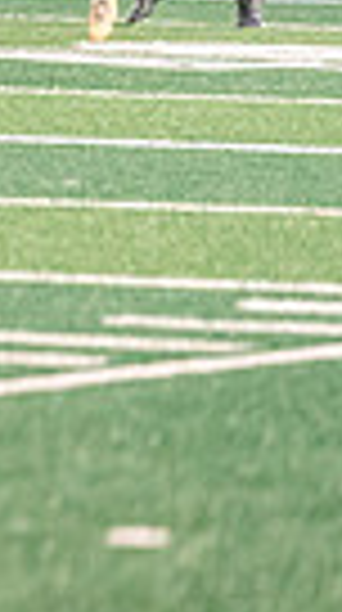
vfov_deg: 2.4
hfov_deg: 1.3
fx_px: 14501
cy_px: -196
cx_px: -936
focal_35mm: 895
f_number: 2.8
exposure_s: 1/500
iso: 3200
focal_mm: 200
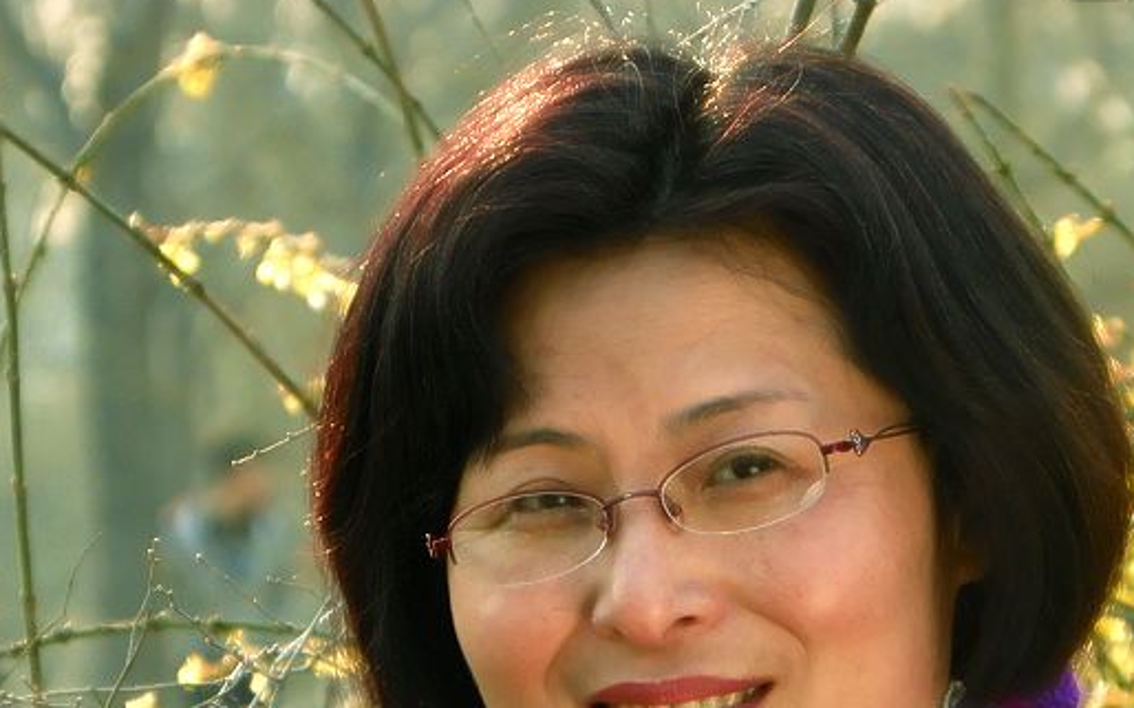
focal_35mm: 499
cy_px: 594
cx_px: 560
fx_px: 15418
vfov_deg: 2.6
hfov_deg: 4.2
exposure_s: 1/125
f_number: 4.5
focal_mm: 53.7
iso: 64
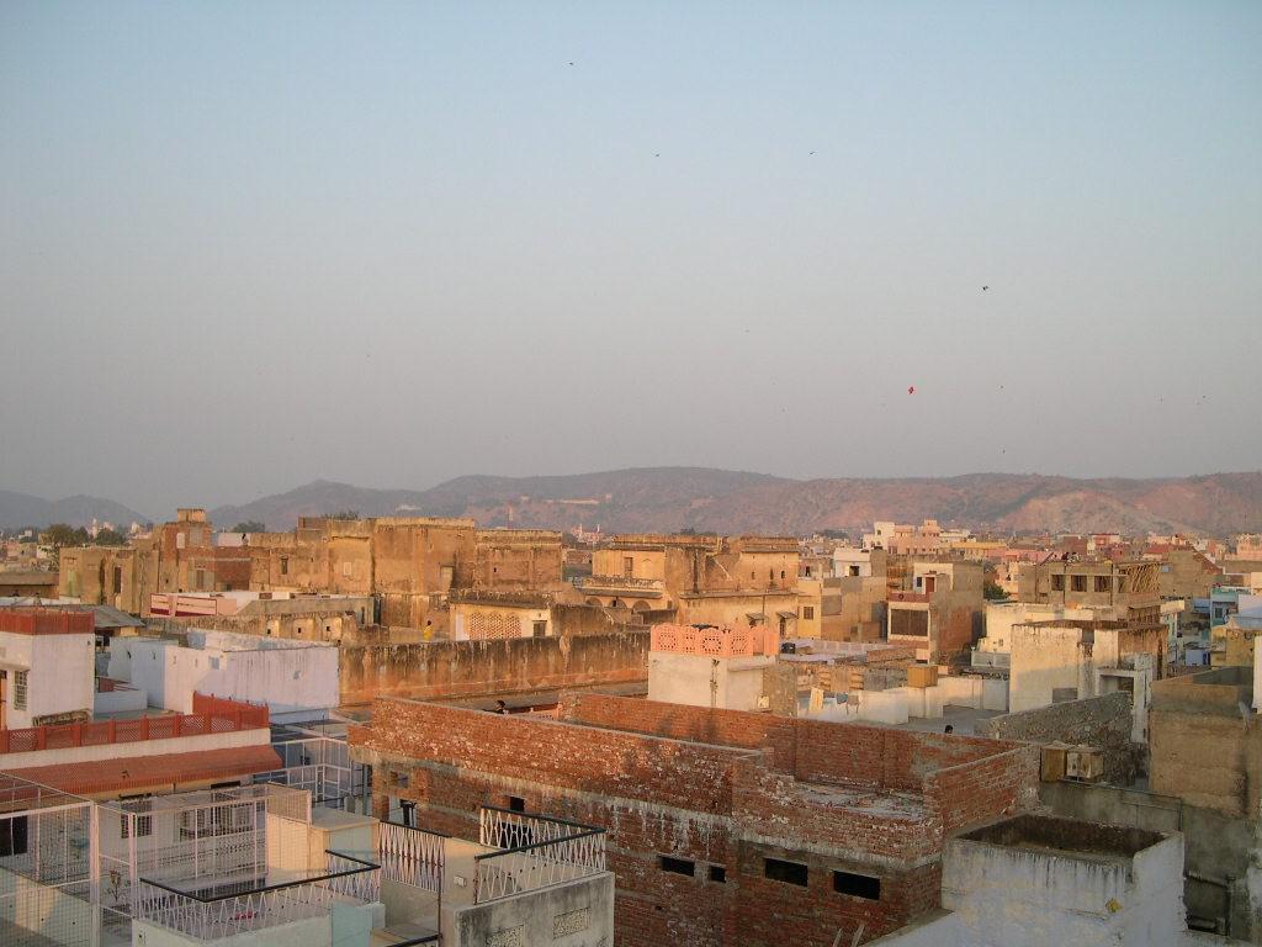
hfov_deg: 49.0
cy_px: 474
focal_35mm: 38
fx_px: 1385
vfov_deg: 37.7
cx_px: 631
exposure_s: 1/415
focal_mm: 8
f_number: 2.8
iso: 100
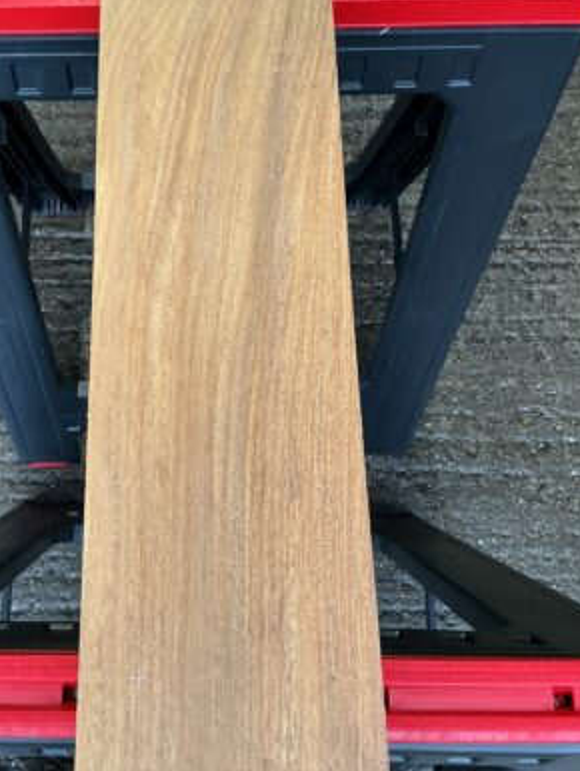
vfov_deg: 46.8
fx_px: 893
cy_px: 365
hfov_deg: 35.7
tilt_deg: -73.5
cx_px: 204
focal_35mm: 40
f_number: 1.8
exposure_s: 1/50
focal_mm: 3
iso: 80
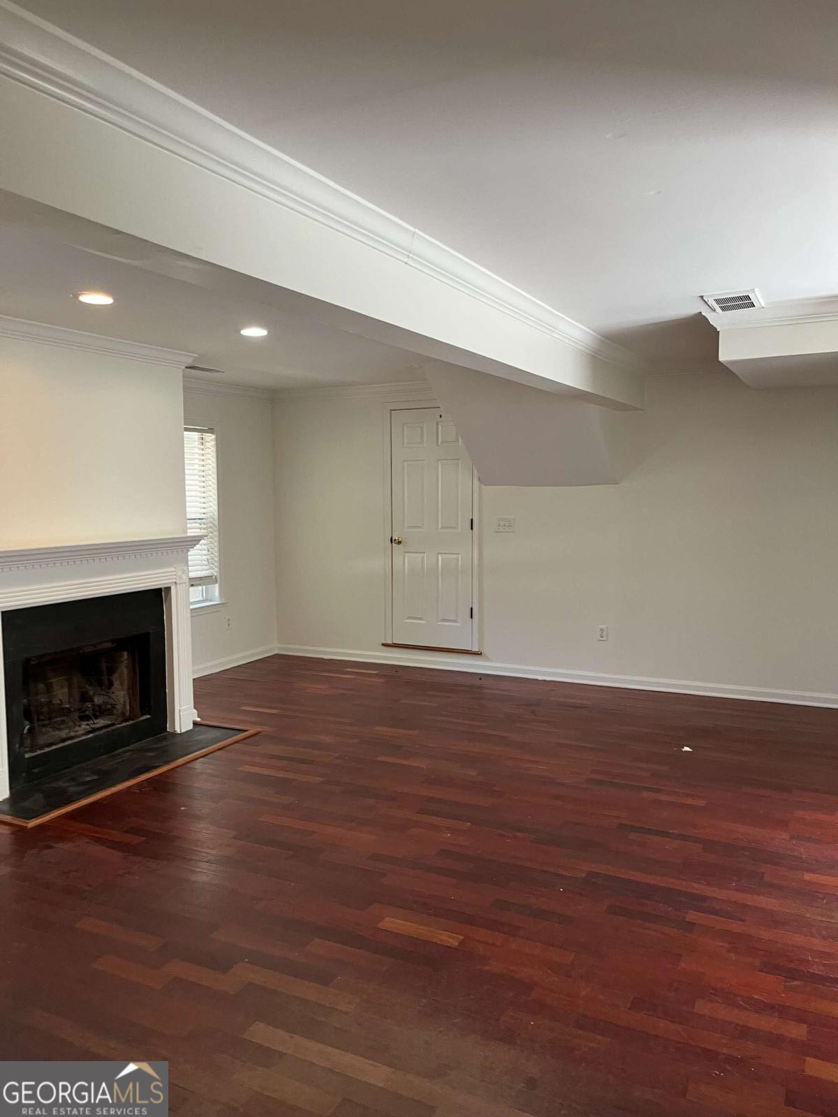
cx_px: 419
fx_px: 839
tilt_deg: -4.6
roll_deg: +0.7
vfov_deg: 67.3
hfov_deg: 53.1
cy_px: 558
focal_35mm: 26
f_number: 1.6
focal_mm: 5.1
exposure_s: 1/60
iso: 160
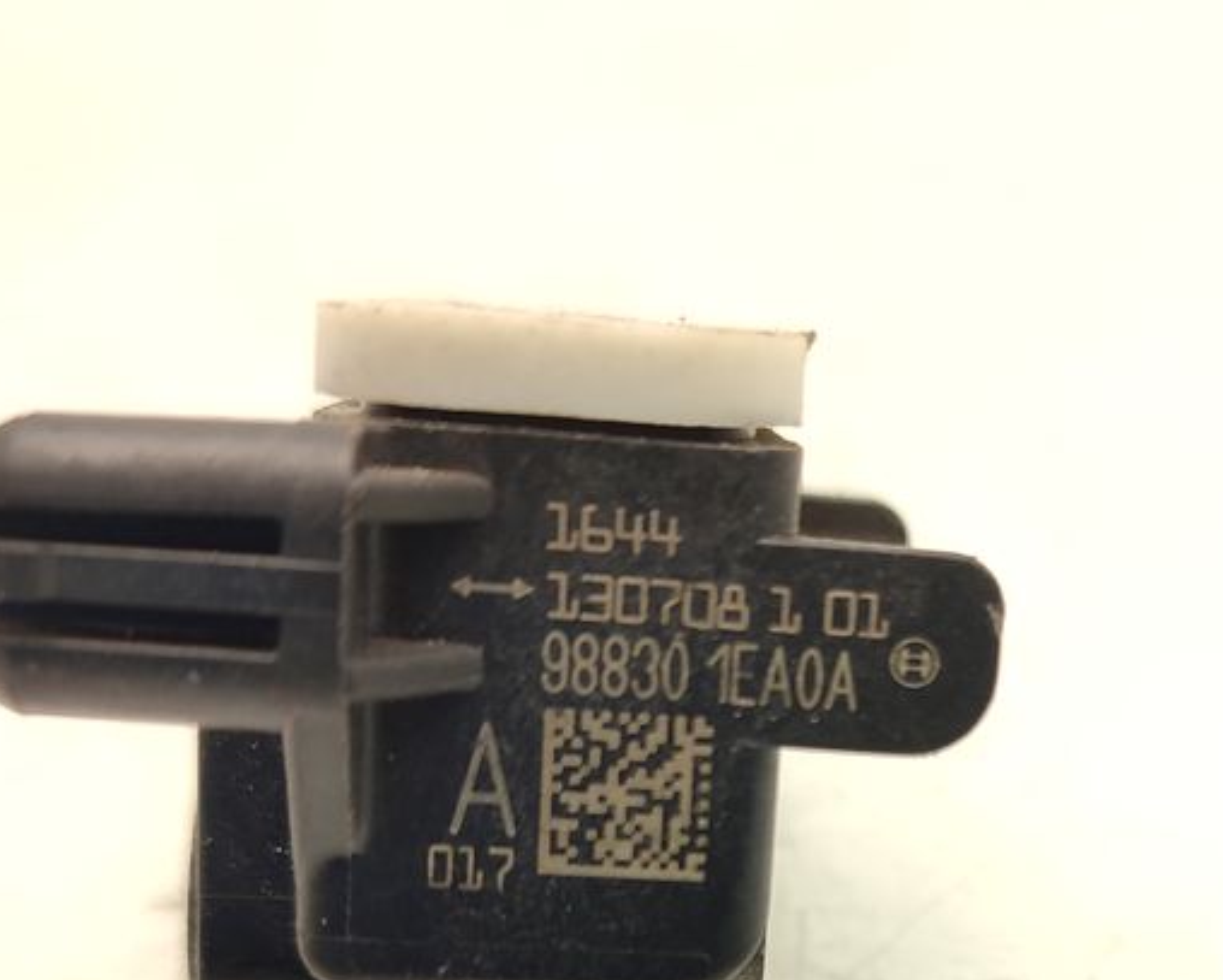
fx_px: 2137
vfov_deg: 24.6
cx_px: 872
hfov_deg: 31.5
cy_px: 992
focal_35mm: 59
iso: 125
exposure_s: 1/125
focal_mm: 5.89
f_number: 1.89
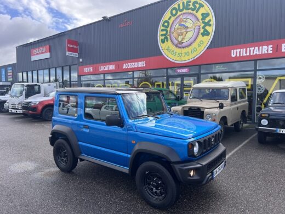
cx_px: 142
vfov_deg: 53.1
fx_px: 214
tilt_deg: -4.1
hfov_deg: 67.3
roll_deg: +0.1
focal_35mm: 26
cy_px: 107
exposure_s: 1/1079
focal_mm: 5.7
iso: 50
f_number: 1.5
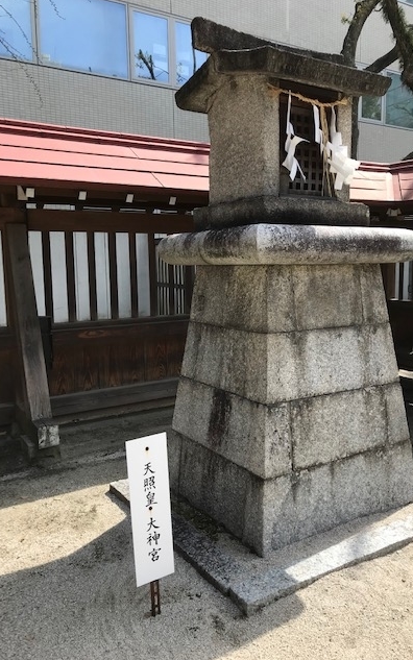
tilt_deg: -5.6
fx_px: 540
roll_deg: +1.2
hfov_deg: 41.7
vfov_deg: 62.9
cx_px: 241
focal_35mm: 30
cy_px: 329
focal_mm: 3.99
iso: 20
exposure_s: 1/870
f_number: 1.8
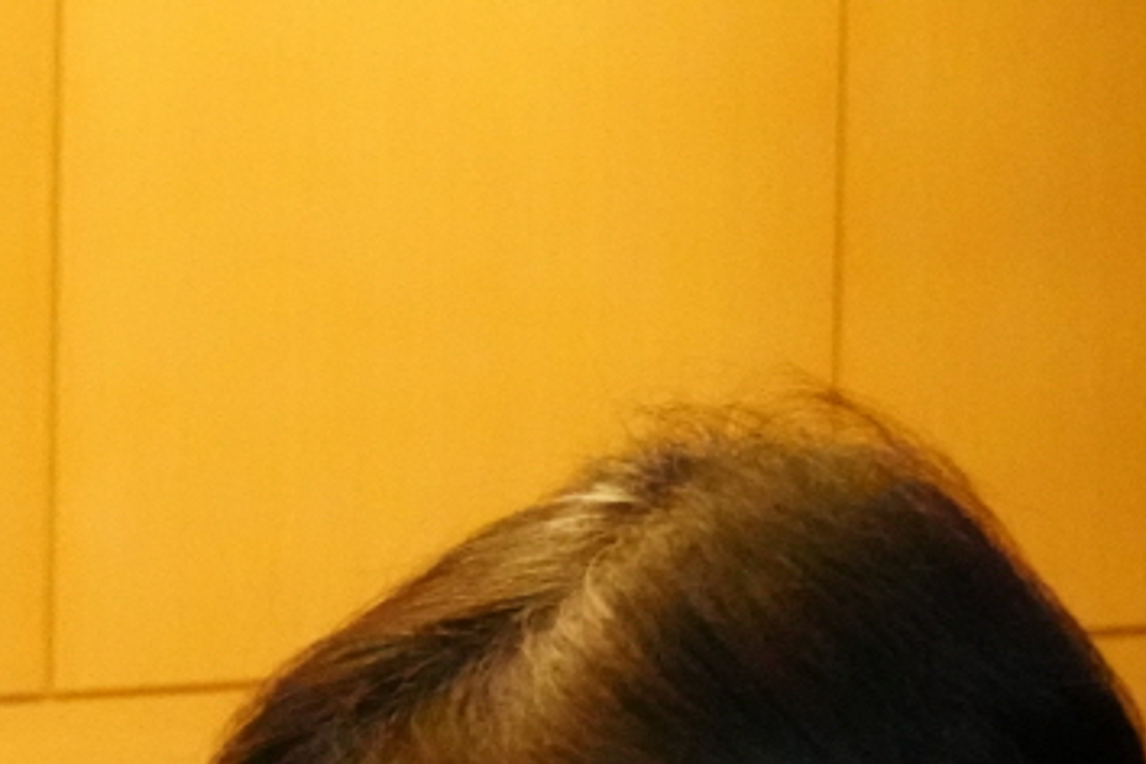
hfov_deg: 10.7
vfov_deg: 7.4
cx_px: -1272
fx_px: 5507
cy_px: 1916
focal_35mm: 173
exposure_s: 1/160
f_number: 5.6
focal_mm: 34
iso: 16000
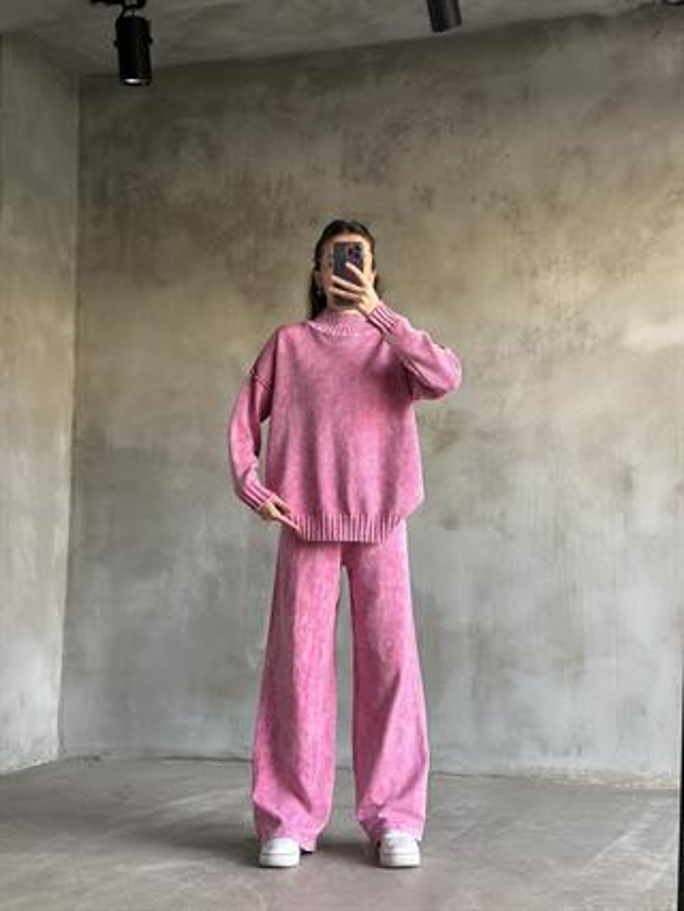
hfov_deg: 30.3
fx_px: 1263
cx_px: 342
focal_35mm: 48
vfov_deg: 39.6
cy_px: 456
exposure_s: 1/60
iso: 320
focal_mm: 6.86
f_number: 1.78
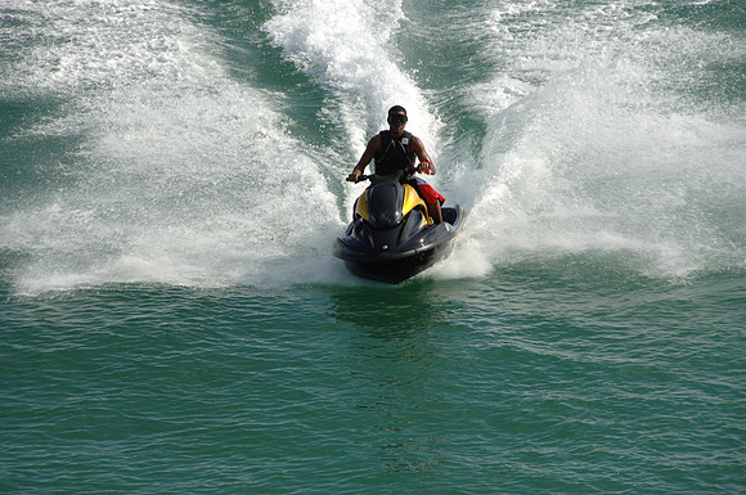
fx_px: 6208
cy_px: 248
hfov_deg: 6.9
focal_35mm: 300
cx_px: 373
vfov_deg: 4.6
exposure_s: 1/320
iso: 100
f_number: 8.5
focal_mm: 200
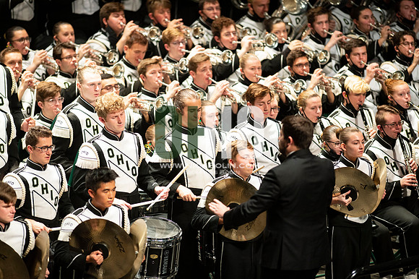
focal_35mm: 300
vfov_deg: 4.6
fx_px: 3490
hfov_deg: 6.9
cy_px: 140
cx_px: 210
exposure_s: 1/500
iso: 3200
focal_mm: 300
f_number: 2.8
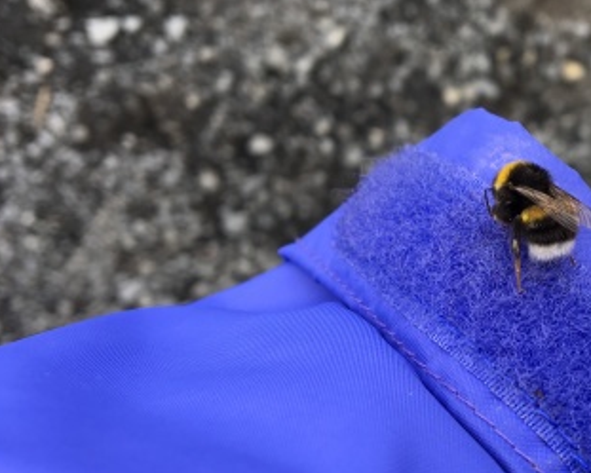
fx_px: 875
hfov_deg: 35.8
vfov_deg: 30.3
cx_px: 495
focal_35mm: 50
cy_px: 232
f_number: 2.2
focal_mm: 4.15
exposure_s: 1/120
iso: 25
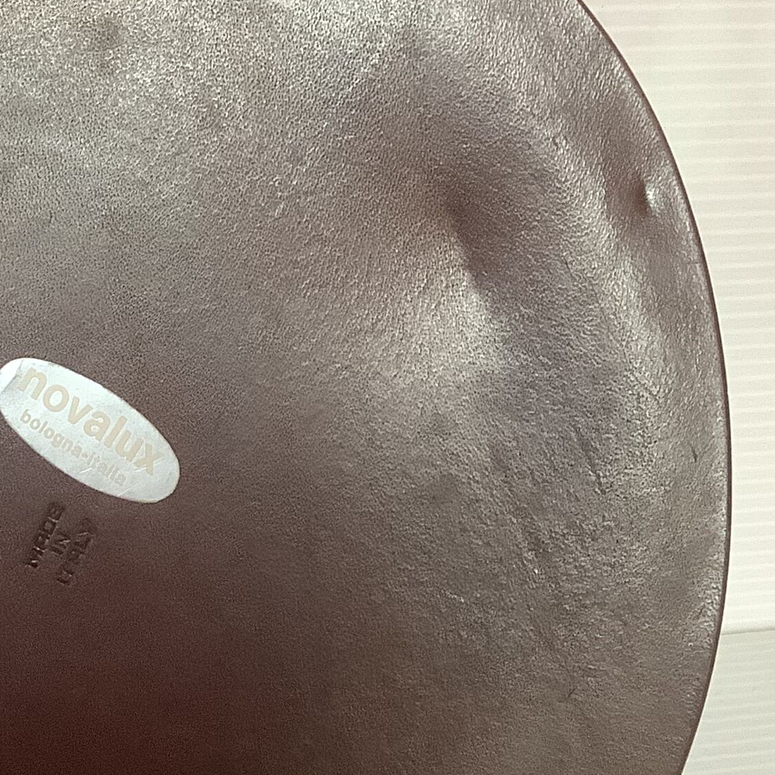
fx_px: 2026
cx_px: -73
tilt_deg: -28.7
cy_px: 499
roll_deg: -2.3
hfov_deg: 20.6
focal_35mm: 80
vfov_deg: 21.6
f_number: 2.4
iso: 200
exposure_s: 1/60
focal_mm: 3.3
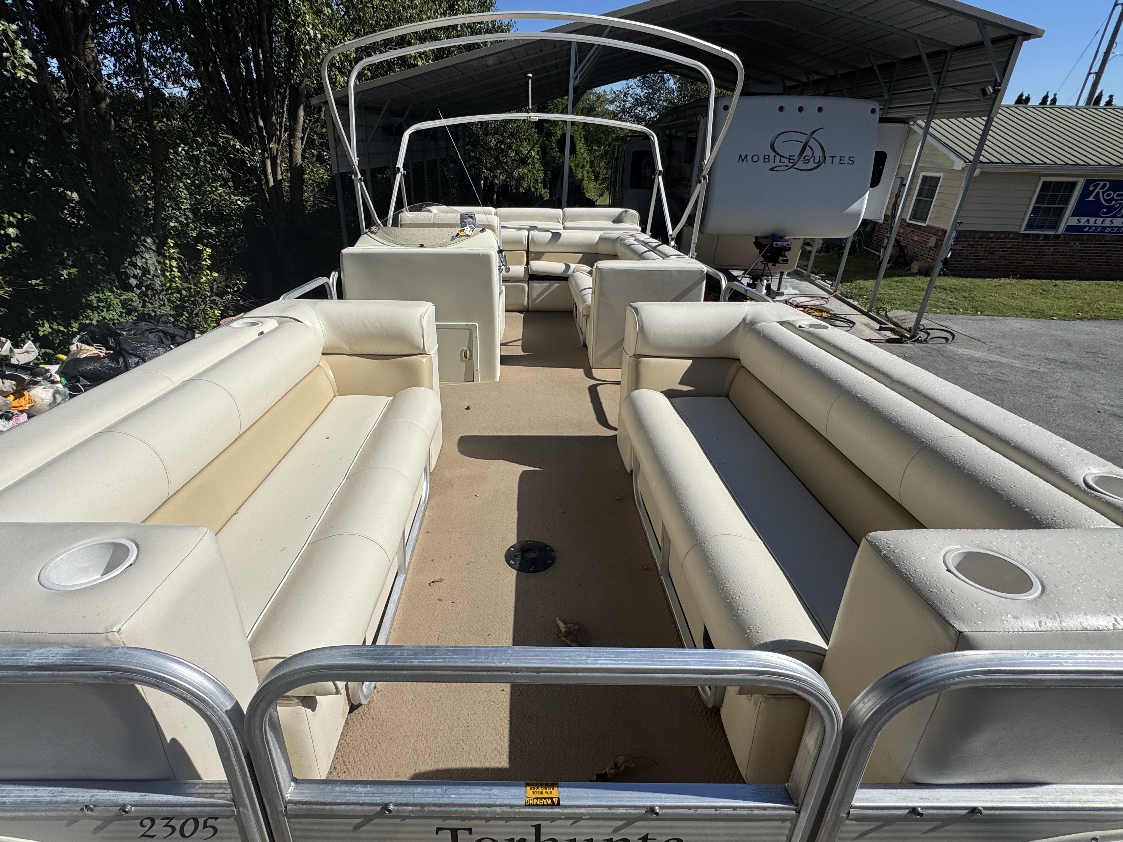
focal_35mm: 17
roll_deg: +2.2
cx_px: 535
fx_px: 552
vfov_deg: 74.7
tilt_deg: -24.9
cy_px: 410
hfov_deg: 91.0
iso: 40
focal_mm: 2.22
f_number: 2.2
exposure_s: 1/3906
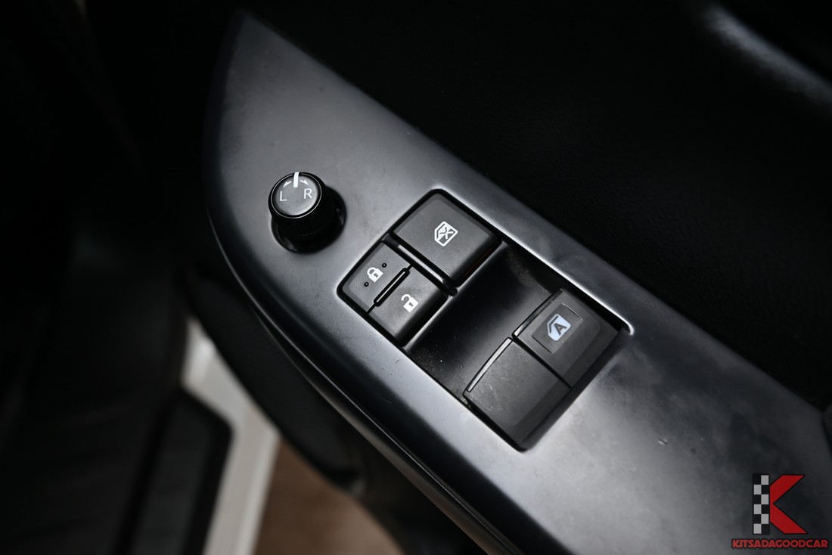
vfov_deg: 38.9
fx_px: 786
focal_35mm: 34
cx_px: 416
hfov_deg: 55.8
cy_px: 278
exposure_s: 1/125
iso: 400
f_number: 5.6
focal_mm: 34
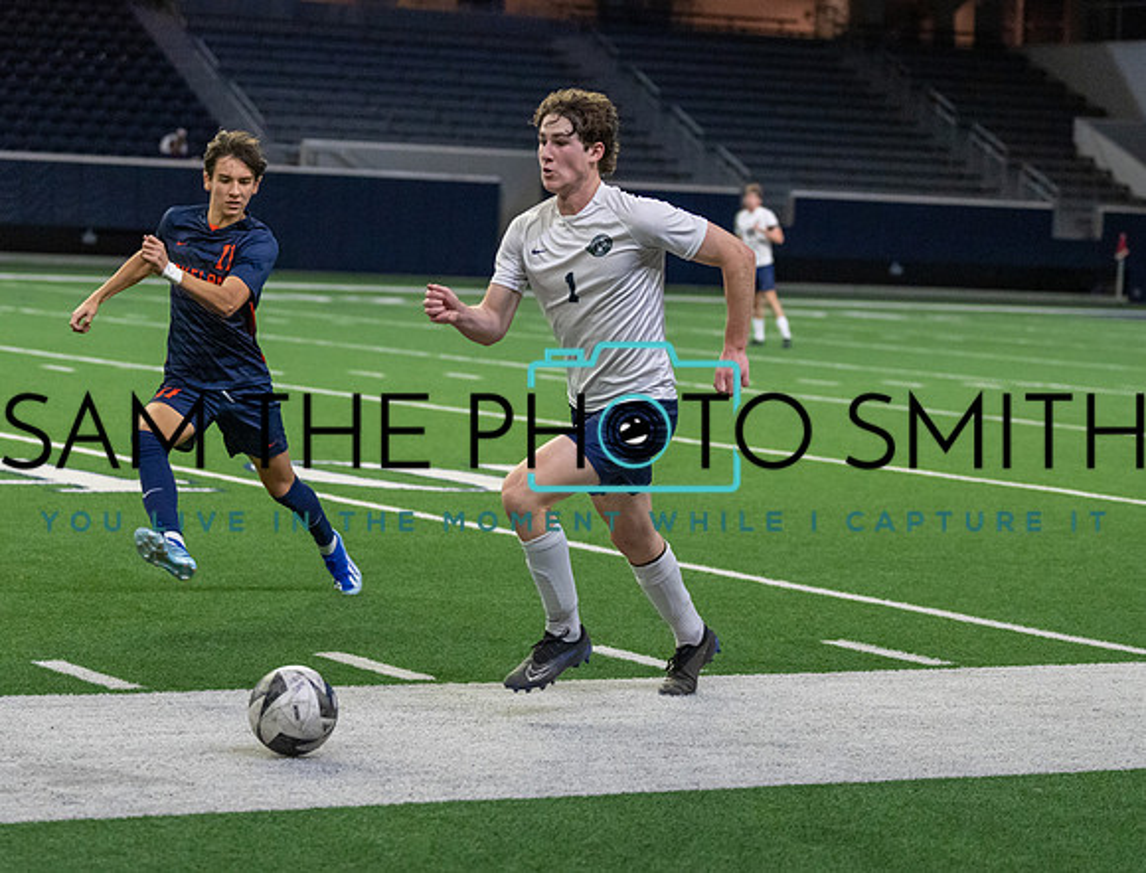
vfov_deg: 14.0
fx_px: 3569
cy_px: 415
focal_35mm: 107
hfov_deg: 18.2
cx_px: 564
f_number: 2.8
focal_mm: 75
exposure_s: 1/1250
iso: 5000
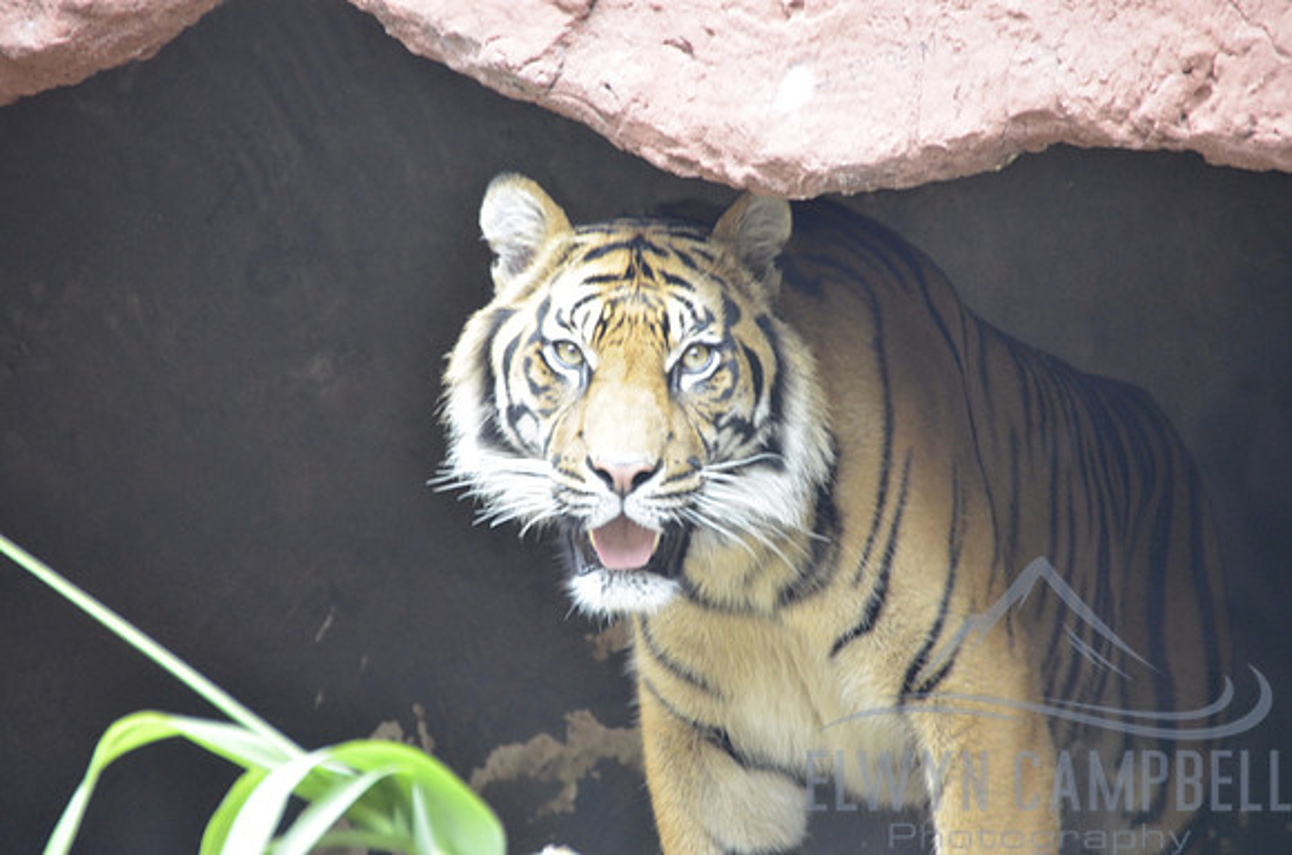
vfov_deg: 3.6
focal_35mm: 375
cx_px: 646
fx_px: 13429
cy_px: 428
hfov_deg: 5.5
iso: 1600
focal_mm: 250
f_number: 6.3
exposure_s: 1/125
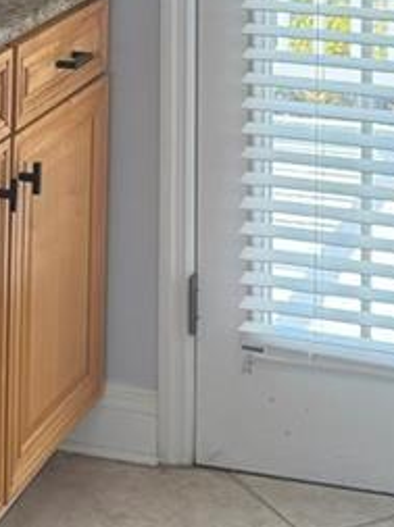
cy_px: -308
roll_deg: +0.2
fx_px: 1734
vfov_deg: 15.6
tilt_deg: -1.7
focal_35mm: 114
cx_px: 179
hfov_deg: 13.0
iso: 80
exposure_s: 1/414
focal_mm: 6.76
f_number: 1.78
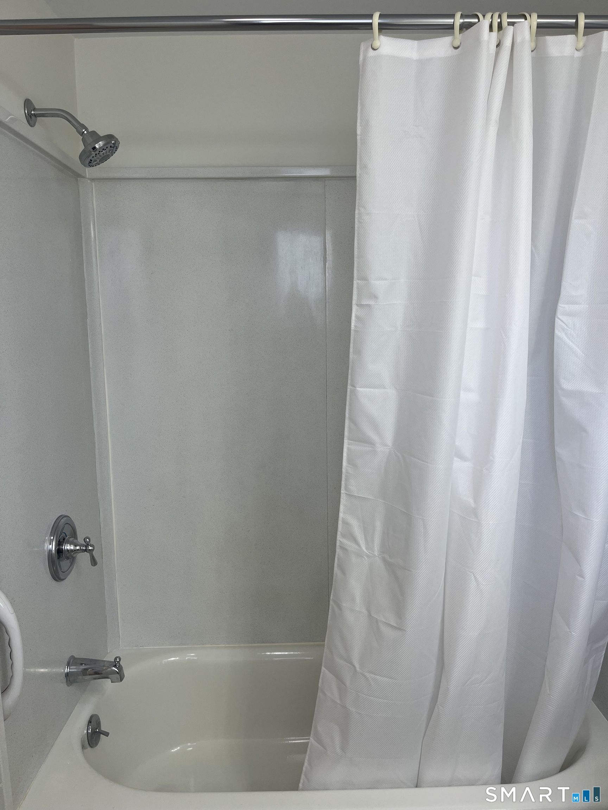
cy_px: 405
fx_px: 609
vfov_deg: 67.3
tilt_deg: -8.7
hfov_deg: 53.1
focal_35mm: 26
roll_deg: -0.1
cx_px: 304
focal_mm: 5.1
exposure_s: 1/120
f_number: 1.6
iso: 40
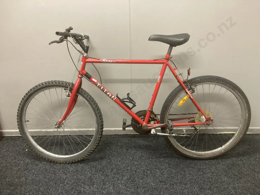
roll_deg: +0.5
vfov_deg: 49.7
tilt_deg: -20.7
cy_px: 98
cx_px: 130
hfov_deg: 63.4
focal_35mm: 28
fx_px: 210
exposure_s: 1/50
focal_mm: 3.99
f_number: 1.8
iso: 200
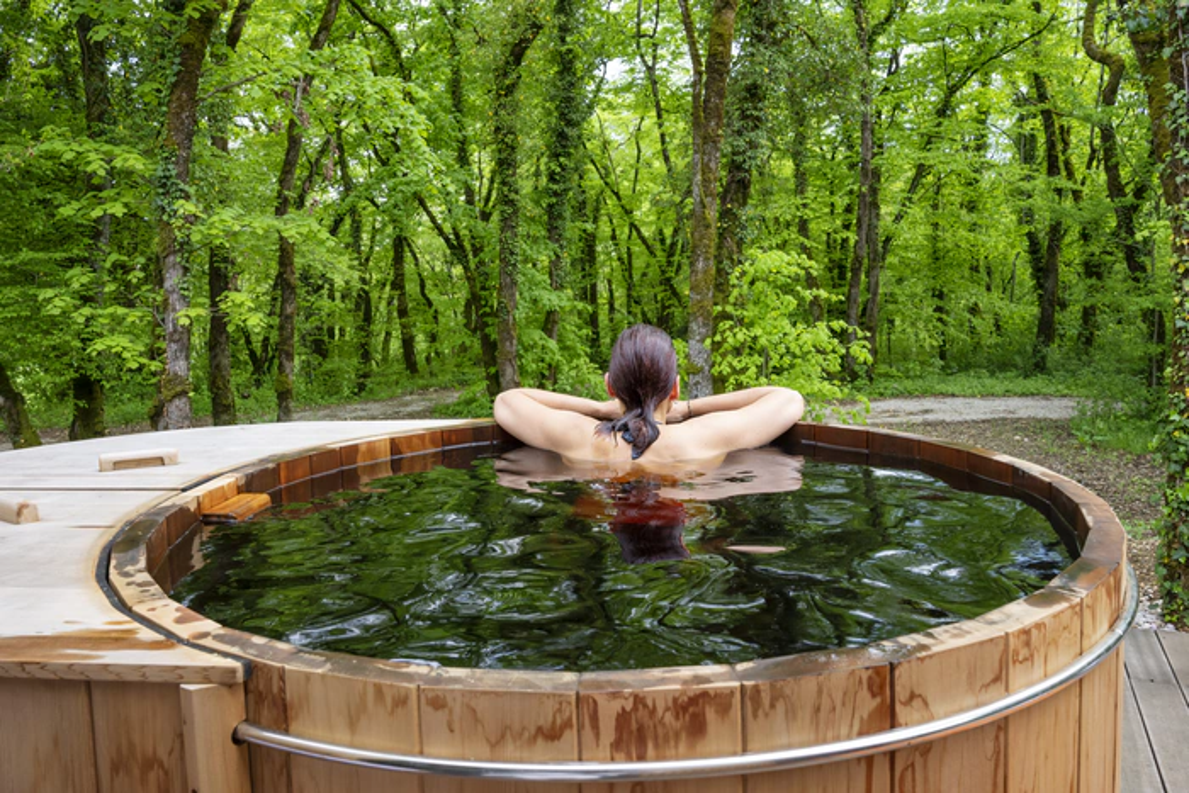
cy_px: 396
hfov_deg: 73.7
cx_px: 594
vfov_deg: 53.2
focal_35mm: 24
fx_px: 793
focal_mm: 24
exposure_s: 1/60
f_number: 8
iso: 400
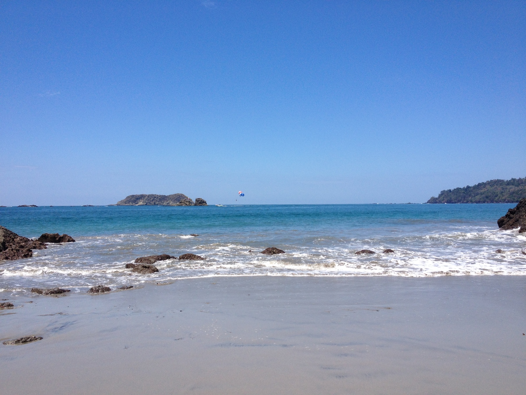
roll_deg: +0.6
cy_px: 198
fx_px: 532
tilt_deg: -1.4
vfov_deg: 40.7
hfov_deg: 52.6
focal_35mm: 35
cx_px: 263
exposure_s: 1/2404
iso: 50
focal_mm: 4.28
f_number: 2.4
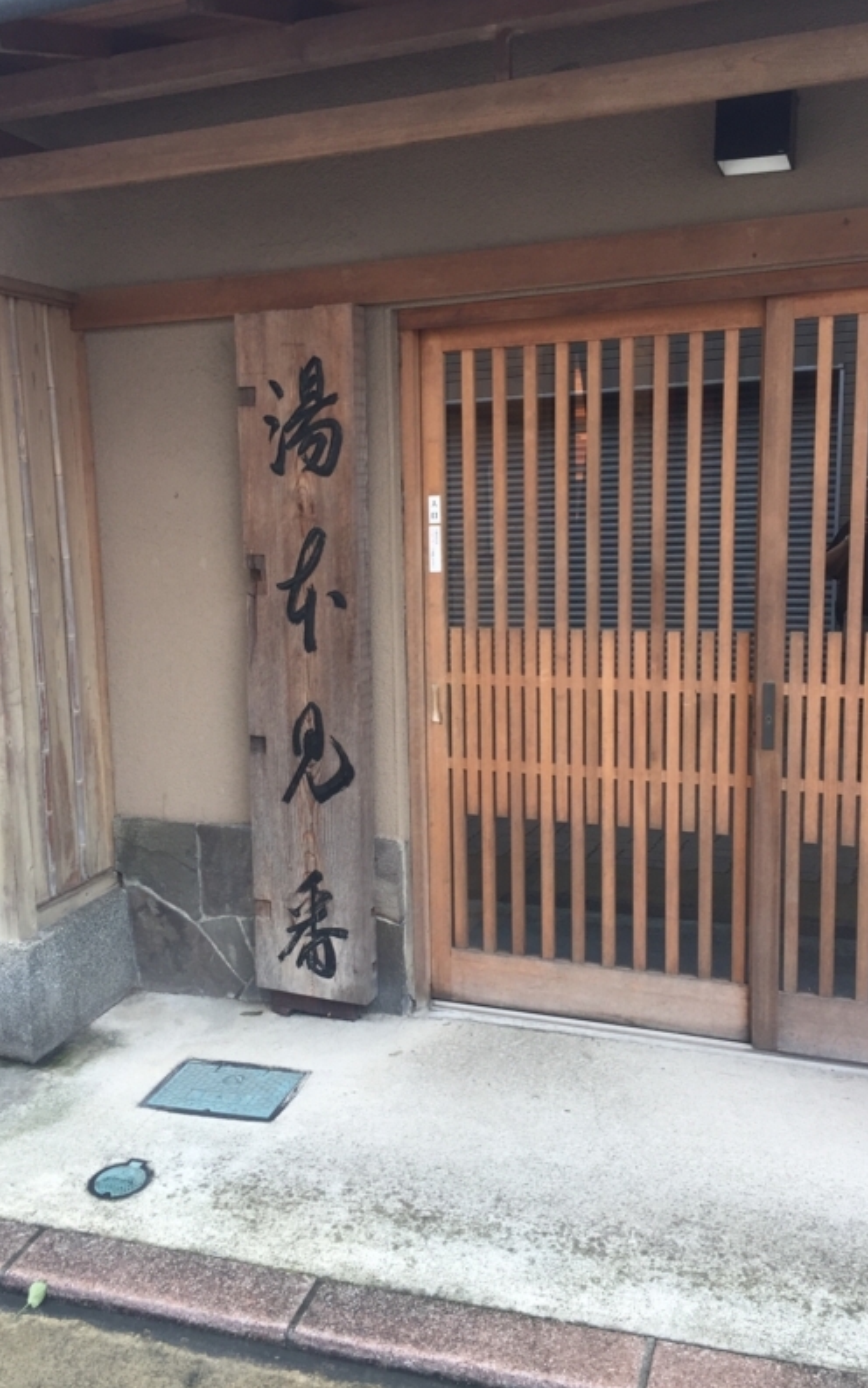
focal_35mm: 31
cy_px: 695
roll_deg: +2.5
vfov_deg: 61.2
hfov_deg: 40.6
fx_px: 1173
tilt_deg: -7.5
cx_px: 392
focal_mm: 4.15
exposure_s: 1/120
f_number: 2.2
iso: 50
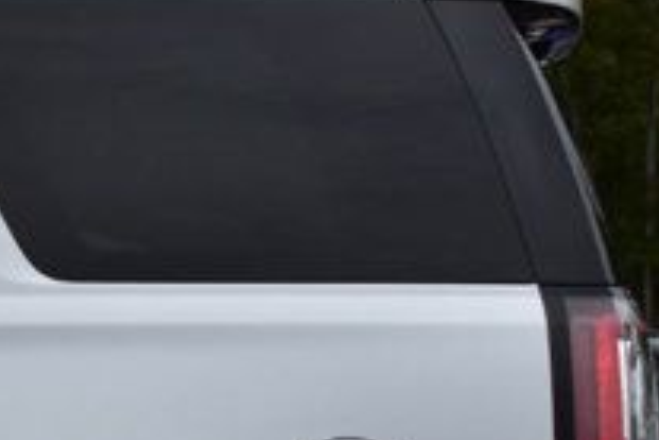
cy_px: 606
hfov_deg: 8.8
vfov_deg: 6.3
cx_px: -831
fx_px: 3944
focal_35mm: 215
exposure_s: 1/50
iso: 400
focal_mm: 29
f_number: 8
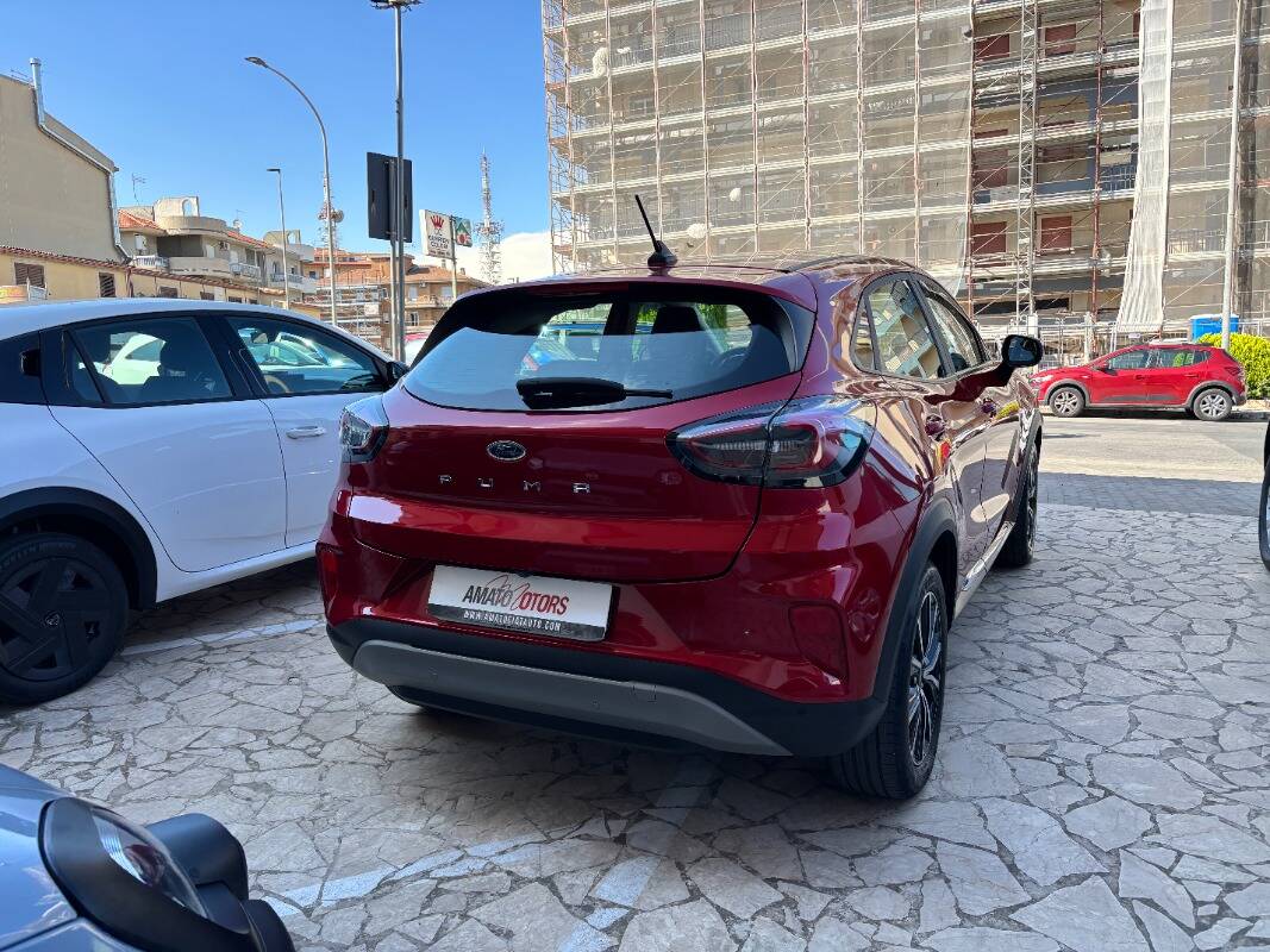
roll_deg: -0.1
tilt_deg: -5.1
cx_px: 635
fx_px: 954
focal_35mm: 26
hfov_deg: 67.3
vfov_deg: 53.1
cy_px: 476
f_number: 1.6
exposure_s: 1/894
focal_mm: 5.96
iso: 50
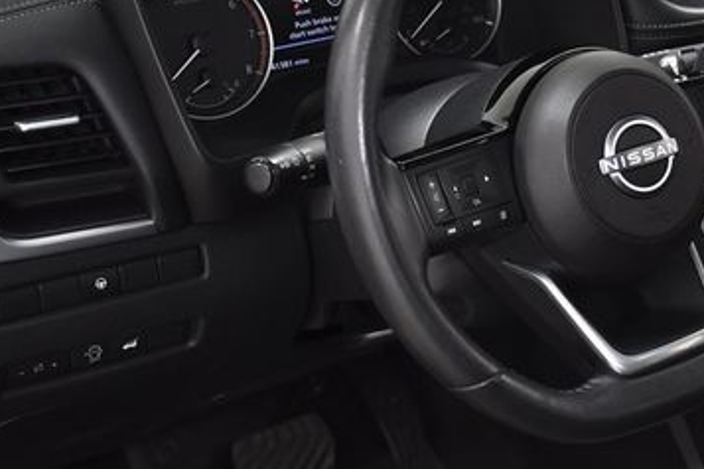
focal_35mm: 86
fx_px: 1682
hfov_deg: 23.1
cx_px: 623
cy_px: 133
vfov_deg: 15.8
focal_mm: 32
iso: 1250
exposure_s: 1/160
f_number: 4
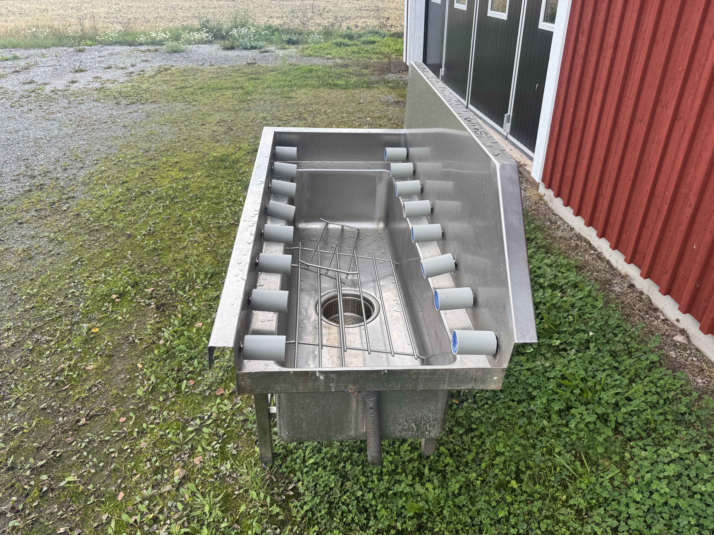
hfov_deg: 71.6
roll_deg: +1.8
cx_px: 357
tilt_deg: -30.2
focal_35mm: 24
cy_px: 268
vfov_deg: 56.8
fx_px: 495
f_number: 1.78
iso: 80
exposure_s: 1/853
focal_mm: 6.76
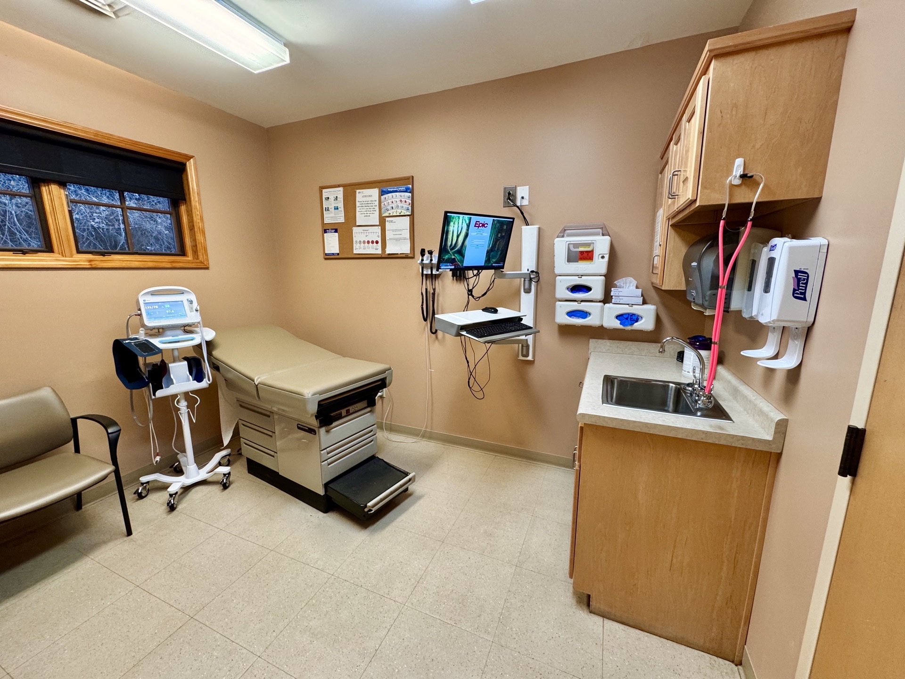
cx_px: 452
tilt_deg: -11.1
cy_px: 340
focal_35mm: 14
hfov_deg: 102.1
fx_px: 366
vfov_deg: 85.7
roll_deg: +0.1
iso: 160
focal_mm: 2.22
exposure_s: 1/60
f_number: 2.2
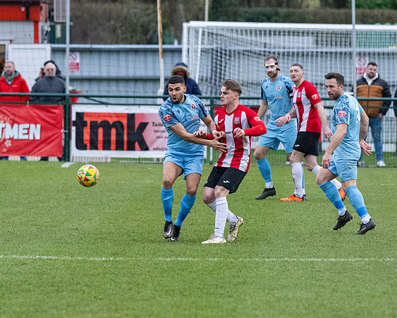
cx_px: 100
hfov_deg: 3.8
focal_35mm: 511
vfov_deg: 3.0
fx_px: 6006
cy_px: 174
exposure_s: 1/1600
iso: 3200
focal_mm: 200
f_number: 4
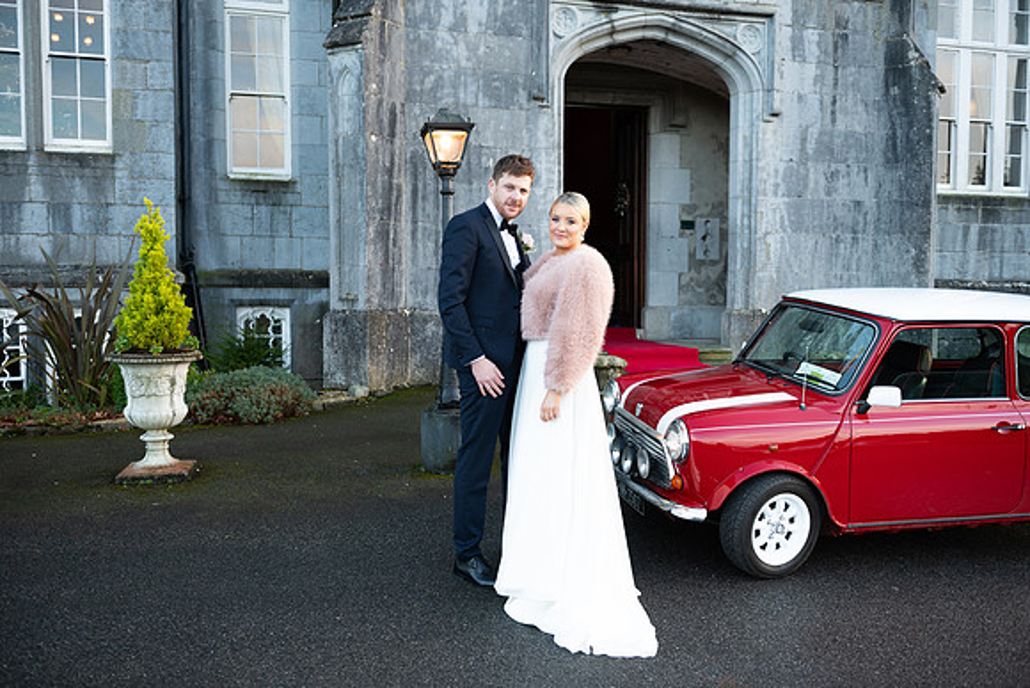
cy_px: 344
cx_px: 515
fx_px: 973
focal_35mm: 34
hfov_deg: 55.8
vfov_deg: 38.9
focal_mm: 34
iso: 250
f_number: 3.5
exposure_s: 1/160
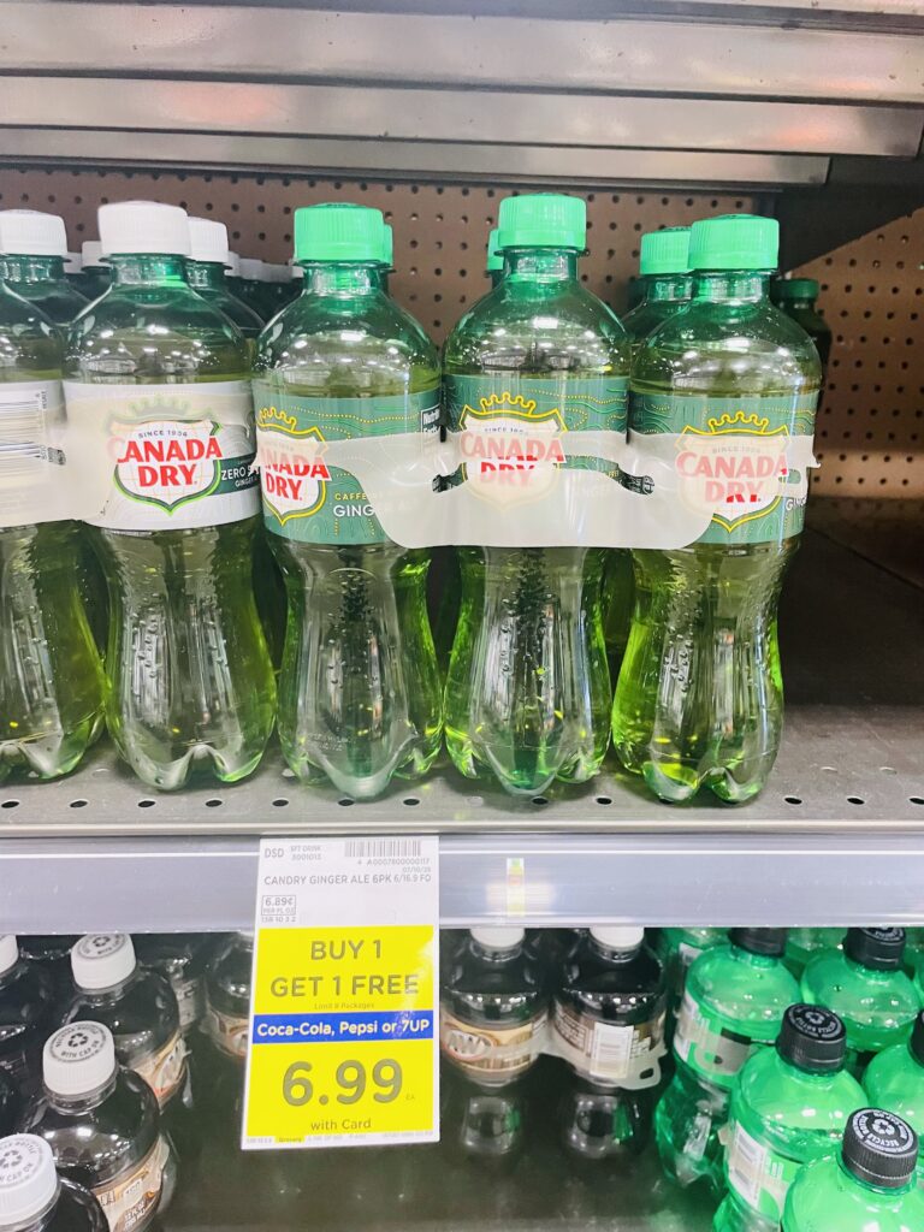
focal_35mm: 26
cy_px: 616
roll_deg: -2.1
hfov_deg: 53.1
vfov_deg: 67.3
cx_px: 462
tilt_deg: -18.3
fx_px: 925
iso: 320
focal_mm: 4.2
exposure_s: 1/60
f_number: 1.6
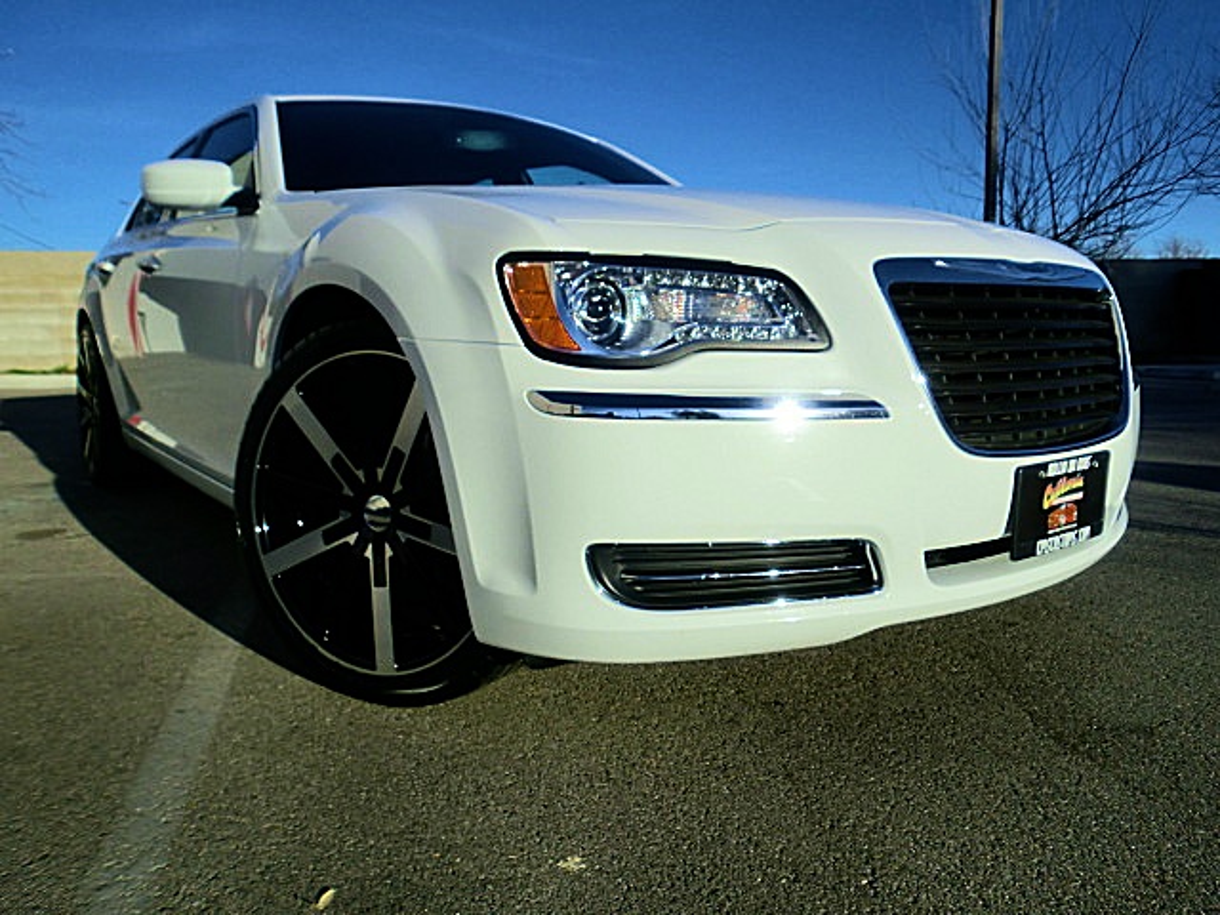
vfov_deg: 53.1
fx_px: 916
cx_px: 610
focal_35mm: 26
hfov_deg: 67.3
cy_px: 458
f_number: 7.8
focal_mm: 4.65
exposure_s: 1/250
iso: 64
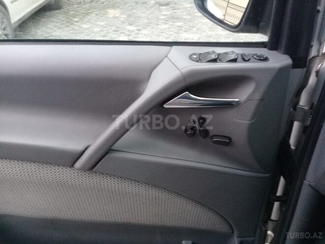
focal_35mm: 31
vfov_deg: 45.4
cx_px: 162
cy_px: 122
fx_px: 291
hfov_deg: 58.4
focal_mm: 3.3
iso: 250
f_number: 2.2
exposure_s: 1/17
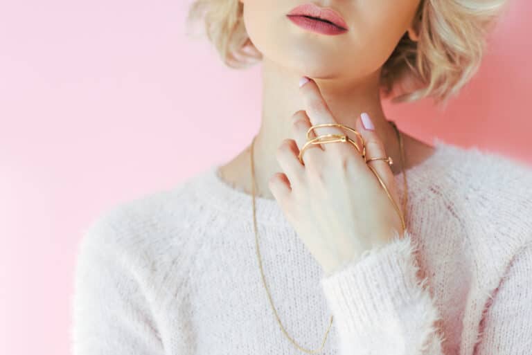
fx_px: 1257
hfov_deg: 23.9
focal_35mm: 85
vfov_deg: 16.1
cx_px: 266
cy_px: 178
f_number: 3.2
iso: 320
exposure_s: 1/200
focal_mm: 85
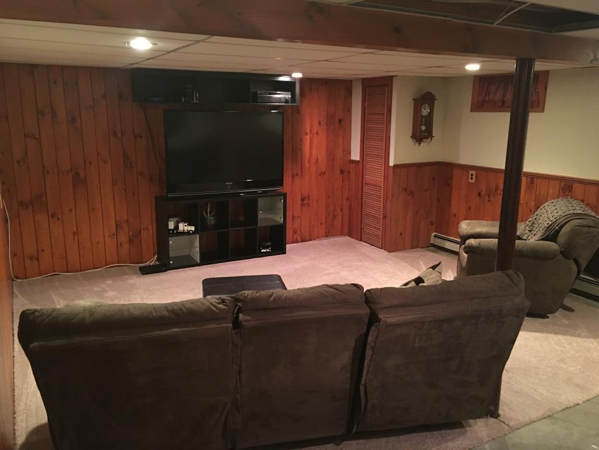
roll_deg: -0.9
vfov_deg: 48.2
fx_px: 502
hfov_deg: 61.7
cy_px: 225
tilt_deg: -10.2
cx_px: 300
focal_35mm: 29
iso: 100
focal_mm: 4.15
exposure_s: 1/4
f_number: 2.2
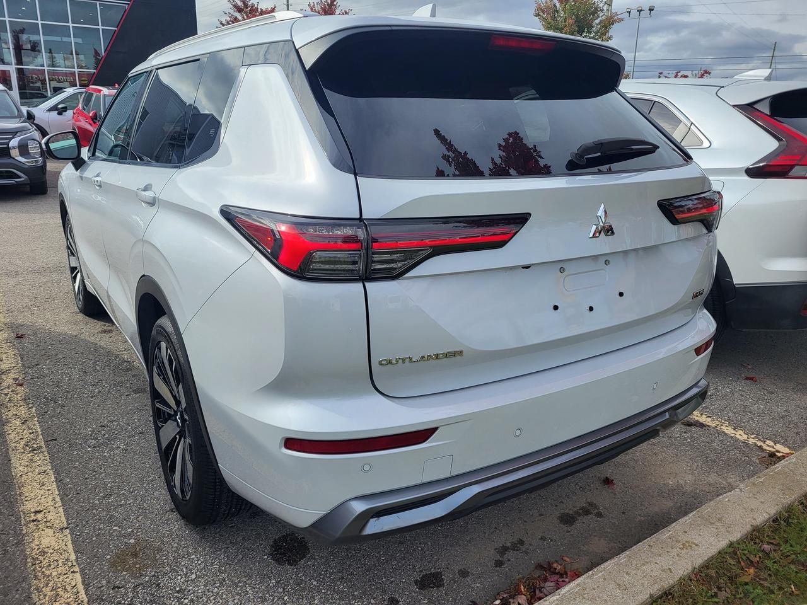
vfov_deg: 53.1
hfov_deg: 67.3
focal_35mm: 26
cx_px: 404
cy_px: 302
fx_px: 606
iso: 40
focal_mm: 5.4
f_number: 1.8
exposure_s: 1/1894
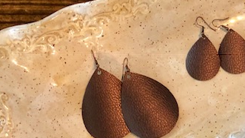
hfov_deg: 34.1
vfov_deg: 20.3
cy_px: 55
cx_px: 204
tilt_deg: -78.8
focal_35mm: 59
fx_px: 383
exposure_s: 1/7
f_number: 1.8
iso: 100
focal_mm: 3.99
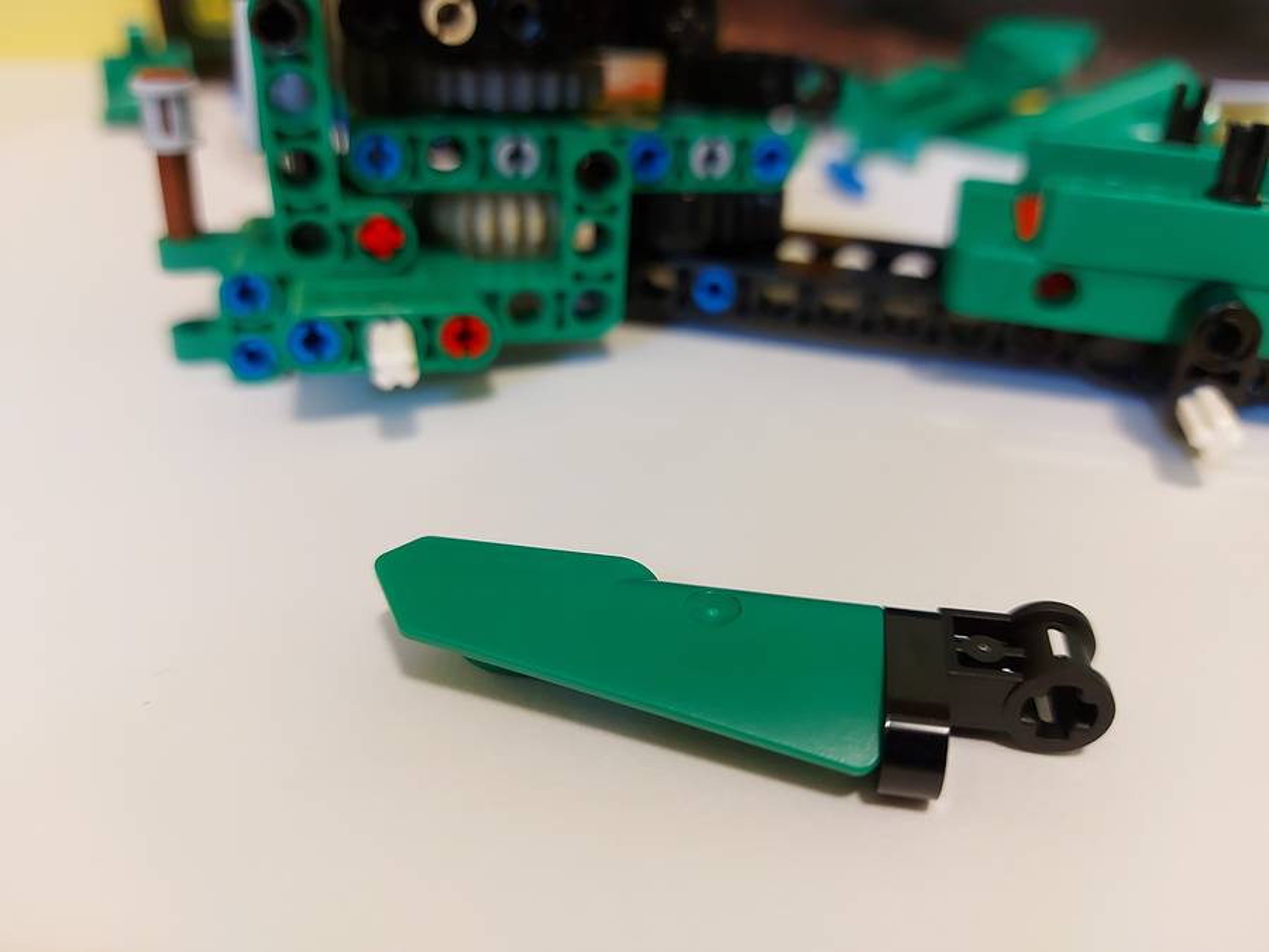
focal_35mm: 24
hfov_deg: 71.6
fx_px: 880
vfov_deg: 56.8
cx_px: 634
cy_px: 476
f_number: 1.8
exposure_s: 1/33
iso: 320
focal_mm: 5.23
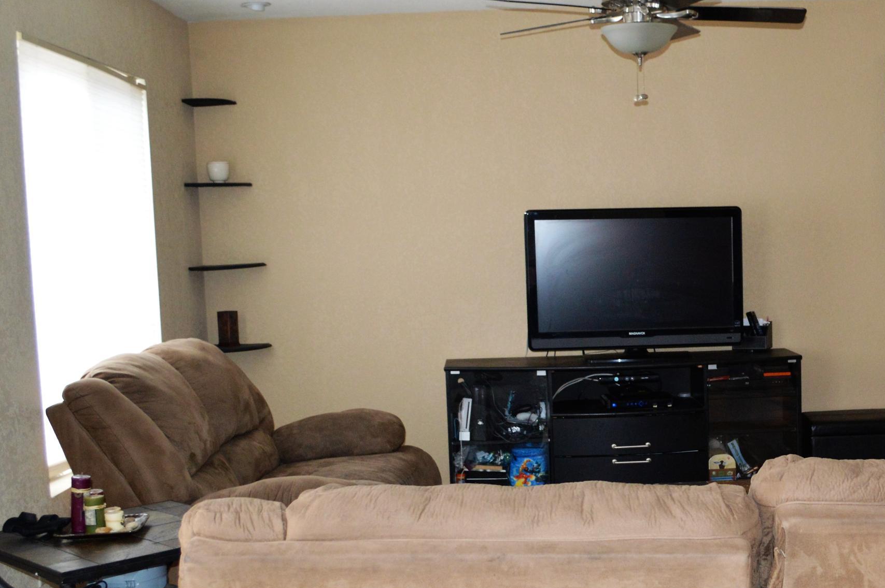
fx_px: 1425
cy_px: 424
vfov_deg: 23.2
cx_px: 711
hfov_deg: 33.5
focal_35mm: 58
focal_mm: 22
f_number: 3.8
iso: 1000
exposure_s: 1/60
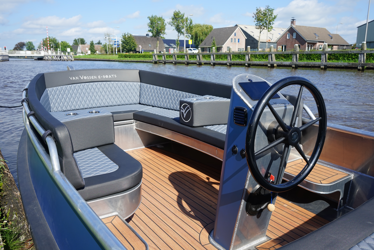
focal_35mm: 29
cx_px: 187
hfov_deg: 63.7
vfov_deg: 45.0
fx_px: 301
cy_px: 125
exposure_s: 1/100
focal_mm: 29
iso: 100
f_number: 10
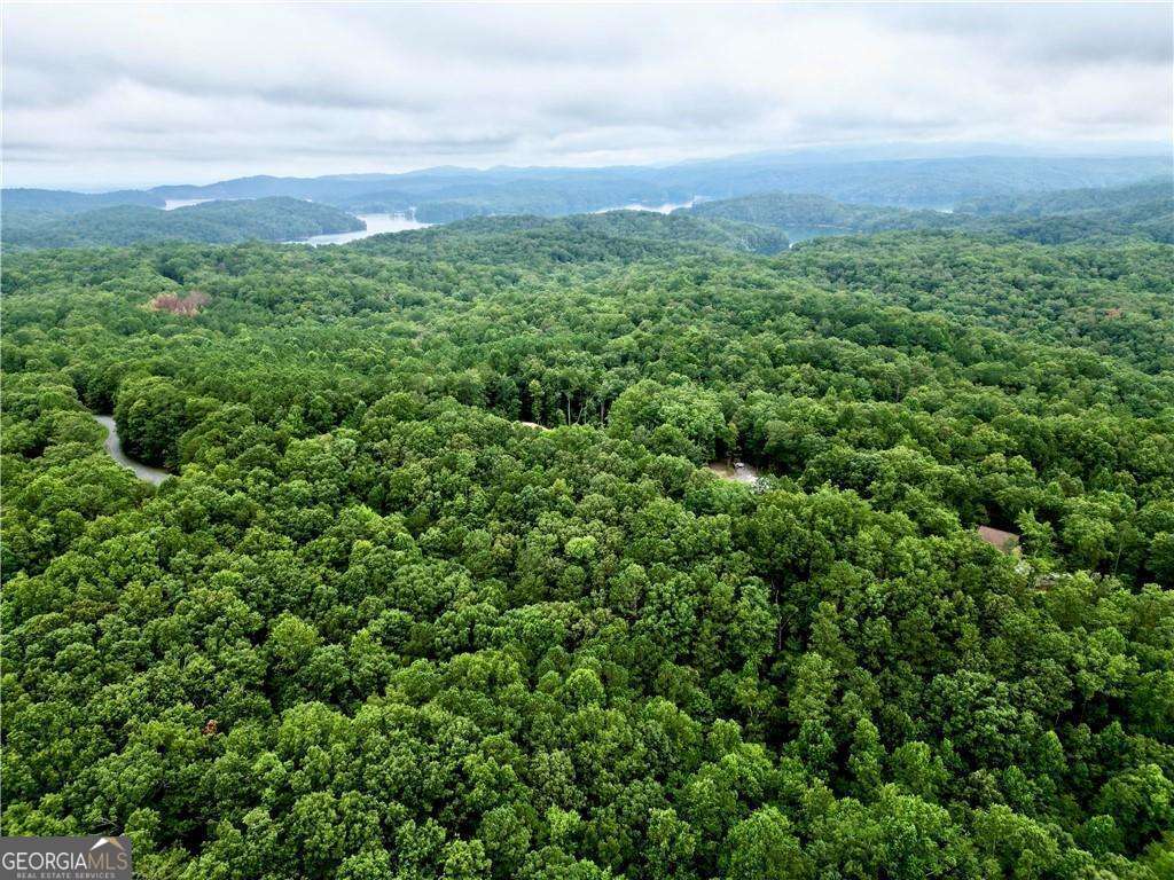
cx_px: 587
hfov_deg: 71.6
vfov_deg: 56.8
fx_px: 814
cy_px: 440
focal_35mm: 24
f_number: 1.7
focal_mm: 6.72
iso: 100
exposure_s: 1/1000
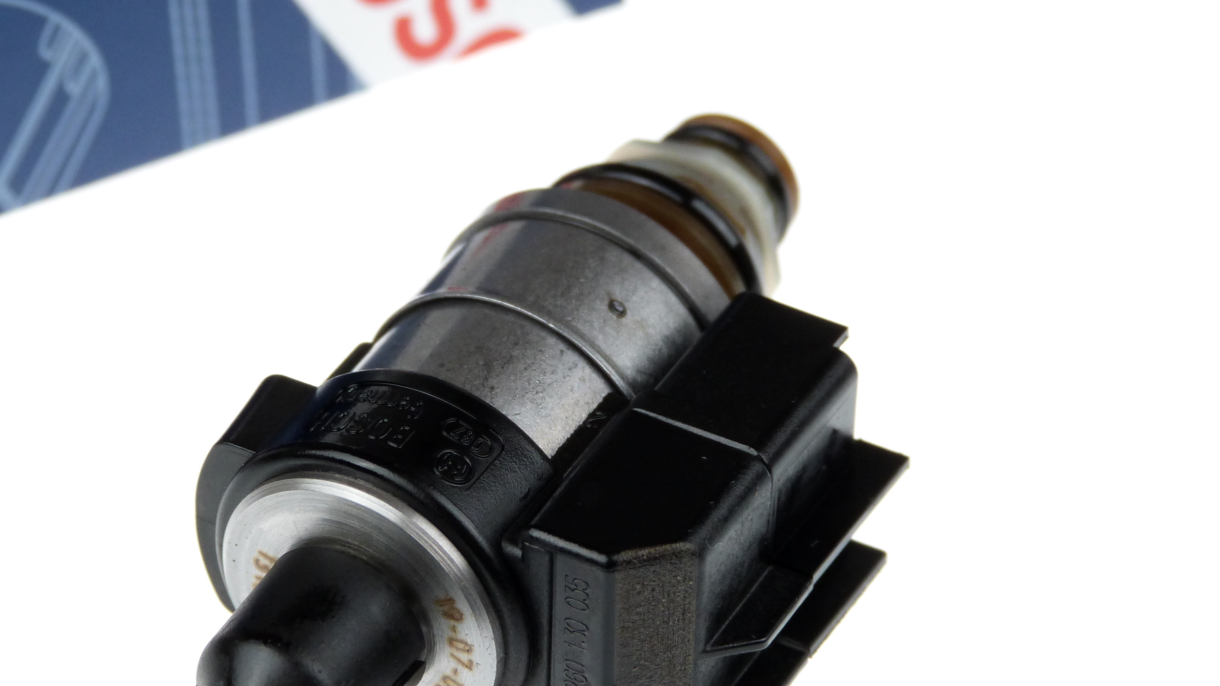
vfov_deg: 8.1
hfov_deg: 14.3
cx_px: 583
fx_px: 4852
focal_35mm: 150
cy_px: 445
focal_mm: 23.1
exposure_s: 1/160
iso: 200
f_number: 3.6
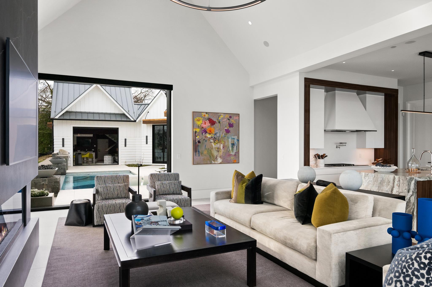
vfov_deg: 55.1
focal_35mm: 23
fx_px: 276
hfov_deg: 76.1
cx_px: 216
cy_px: 144
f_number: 5.6
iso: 400
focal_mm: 15.5
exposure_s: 1/40
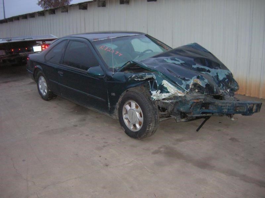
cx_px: 132
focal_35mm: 34
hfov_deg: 54.0
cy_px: 99
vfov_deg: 41.7
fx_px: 260
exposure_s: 1/60.1
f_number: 2.9
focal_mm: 5.7
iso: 197
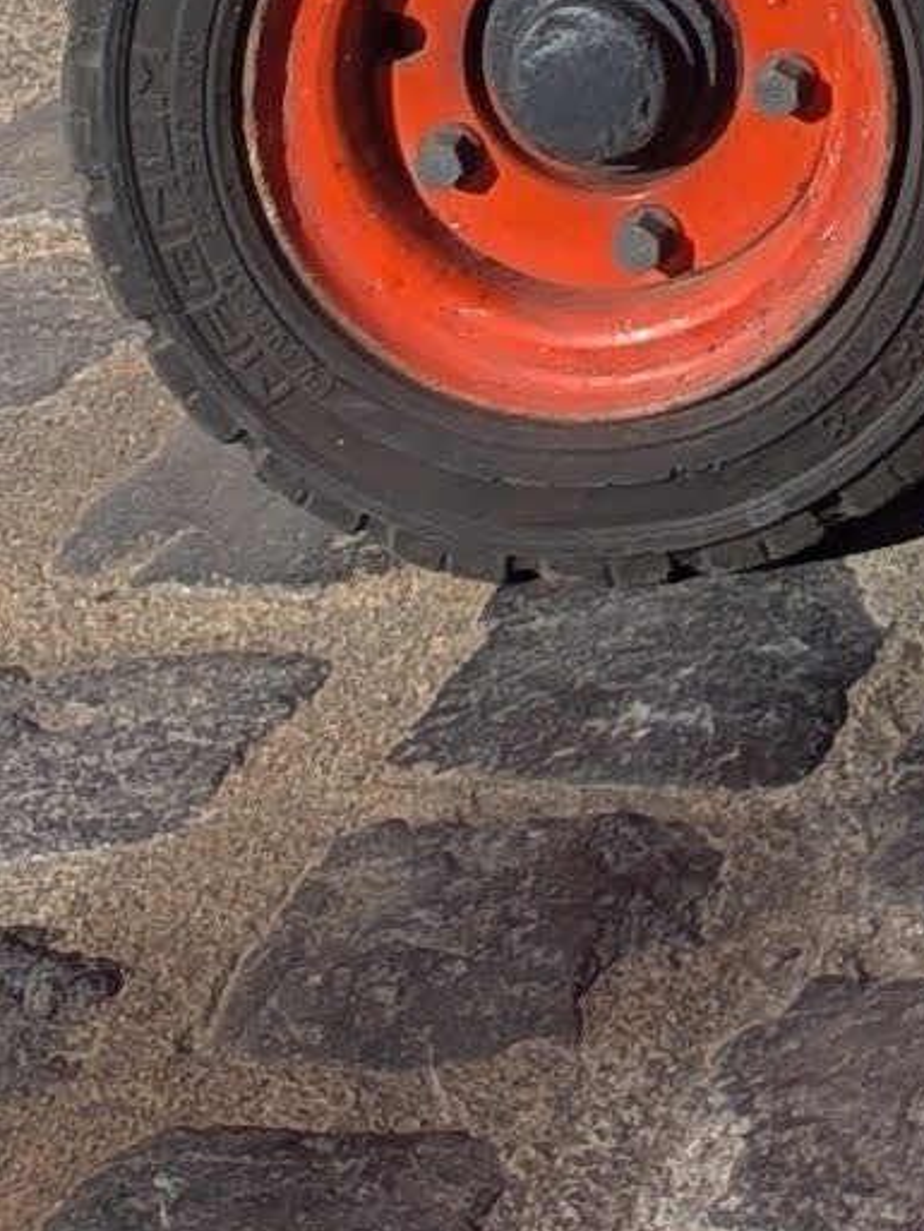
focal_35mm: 187
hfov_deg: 6.8
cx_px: 3175
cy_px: -2832
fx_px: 6653
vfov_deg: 8.4
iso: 28
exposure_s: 1/1479
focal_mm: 4.53
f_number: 1.7
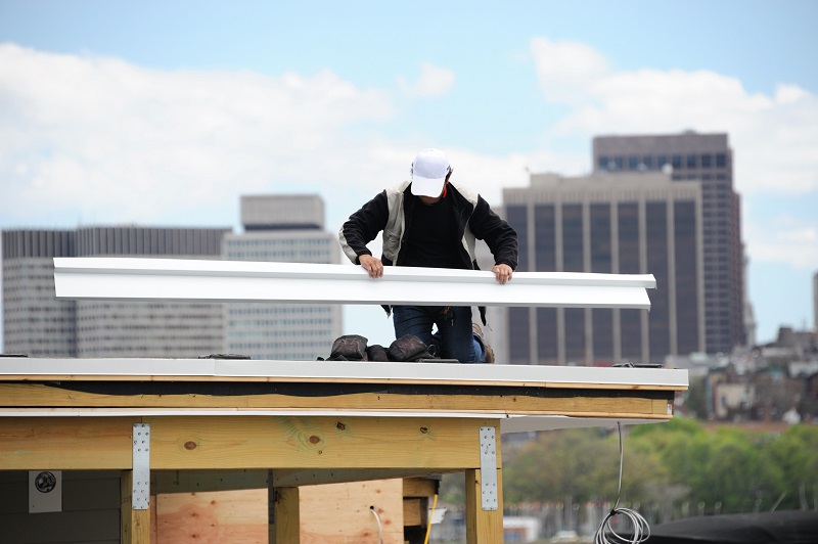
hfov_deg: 6.9
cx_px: 409
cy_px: 272
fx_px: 6811
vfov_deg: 4.6
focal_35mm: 300
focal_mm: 300
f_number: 7.1
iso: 250
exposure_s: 1/500
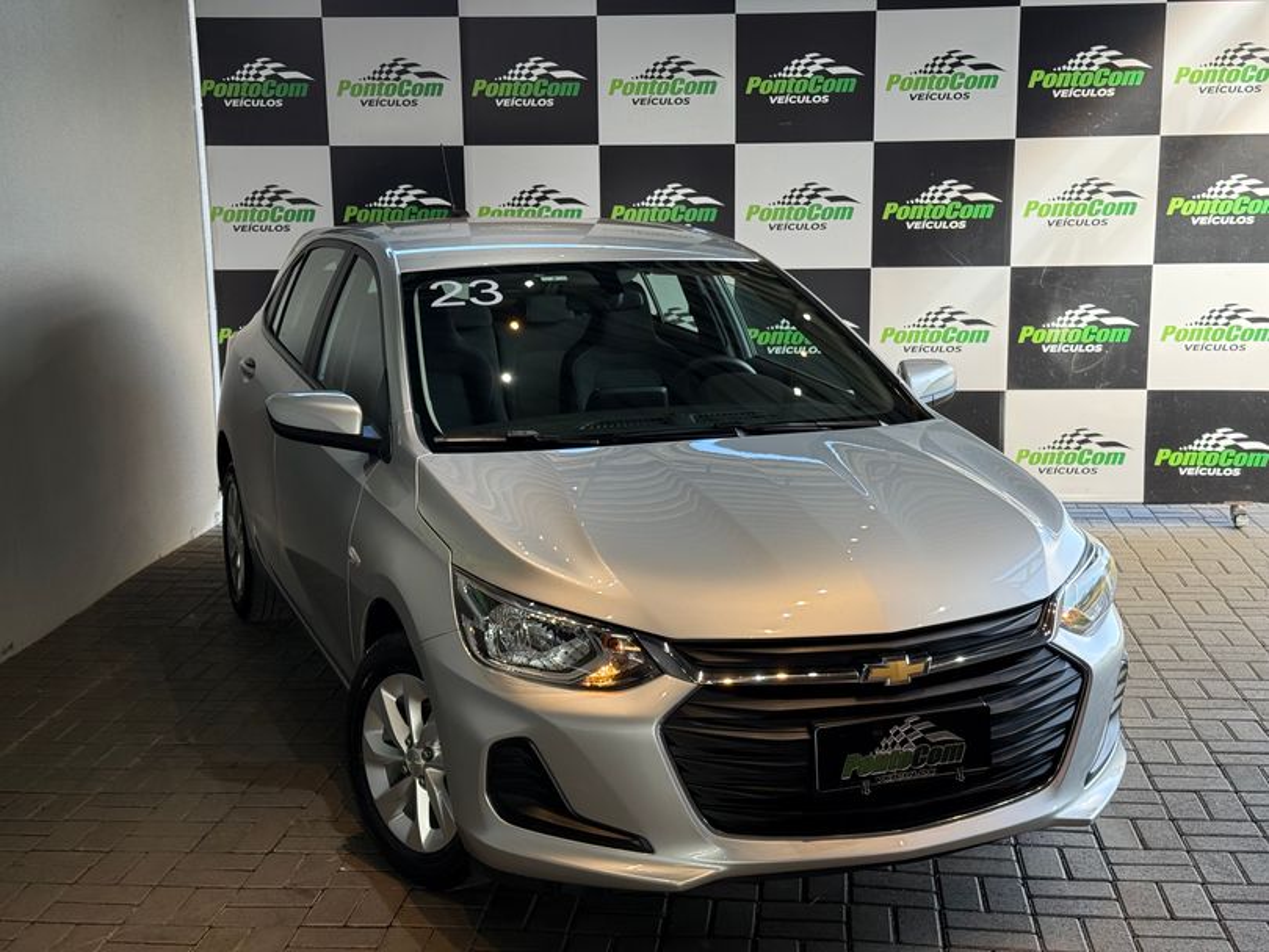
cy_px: 476
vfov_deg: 30.3
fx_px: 1760
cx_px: 634
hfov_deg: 39.6
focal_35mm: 48
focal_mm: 6.76
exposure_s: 1/194
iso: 80
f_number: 1.78
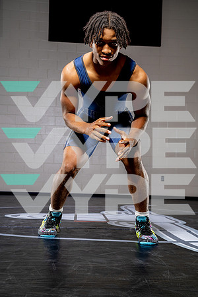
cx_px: 99
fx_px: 388
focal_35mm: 47
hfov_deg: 28.6
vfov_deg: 41.9
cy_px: 148
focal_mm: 47
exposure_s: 1/250
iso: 320
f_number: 6.3
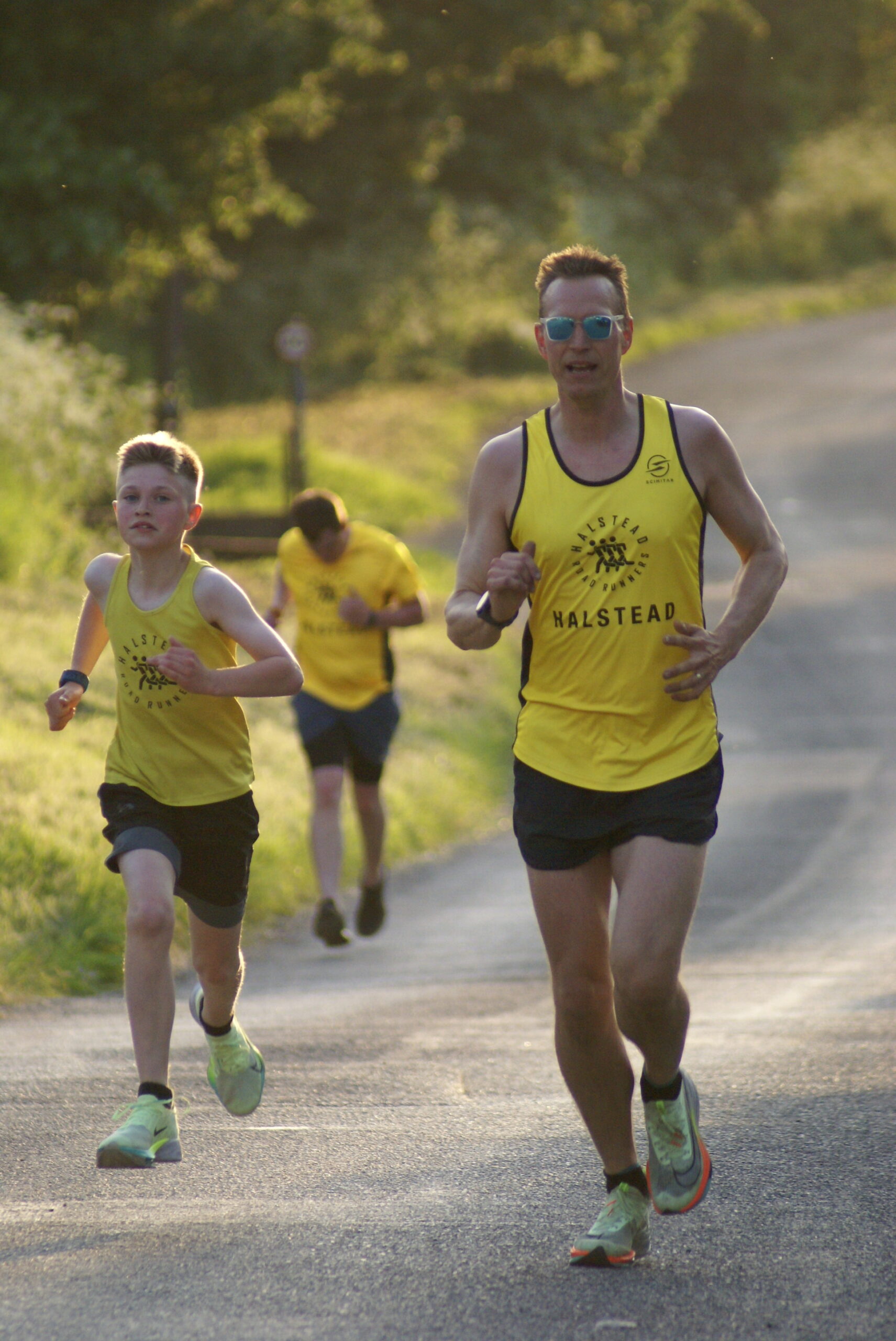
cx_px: 448
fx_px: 15651
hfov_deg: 3.3
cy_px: 670
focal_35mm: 420
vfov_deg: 4.9
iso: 640
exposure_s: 1/500
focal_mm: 280
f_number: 5.6
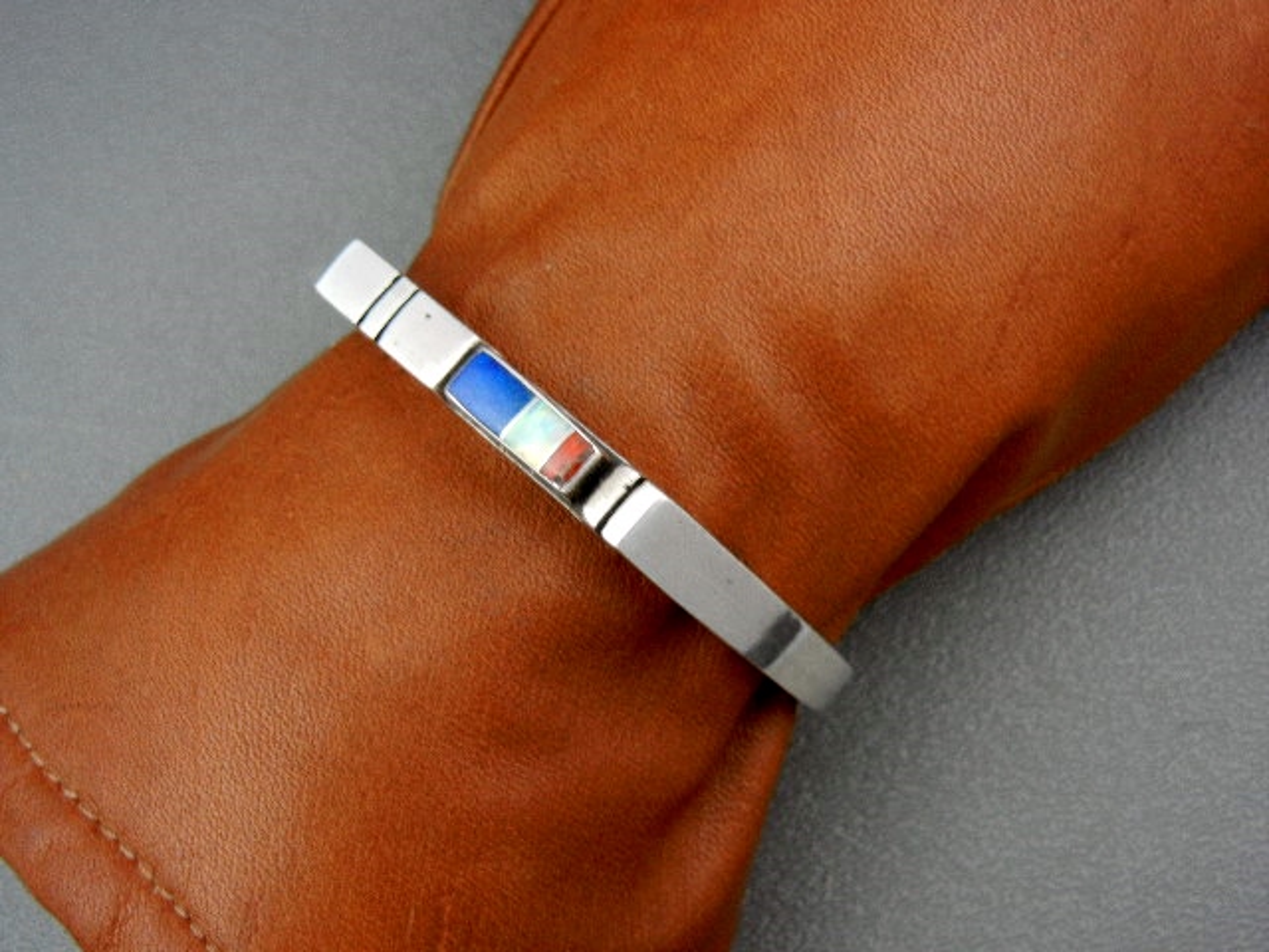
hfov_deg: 32.7
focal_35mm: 59
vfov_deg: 24.8
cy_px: 476
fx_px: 2163
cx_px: 634
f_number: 4
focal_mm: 10.6
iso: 200
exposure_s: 1/4.9
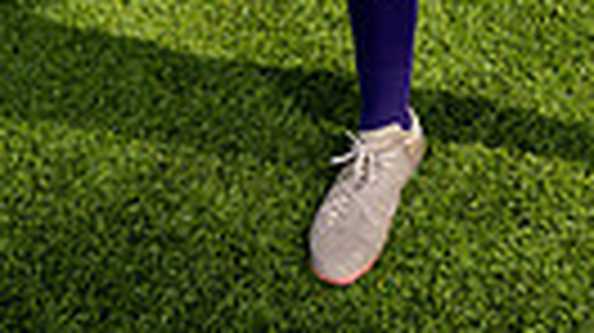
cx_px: 504
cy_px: -598
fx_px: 1353
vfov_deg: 10.7
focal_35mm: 86
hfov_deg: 24.2
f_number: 7.1
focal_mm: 24
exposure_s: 1/125
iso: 50
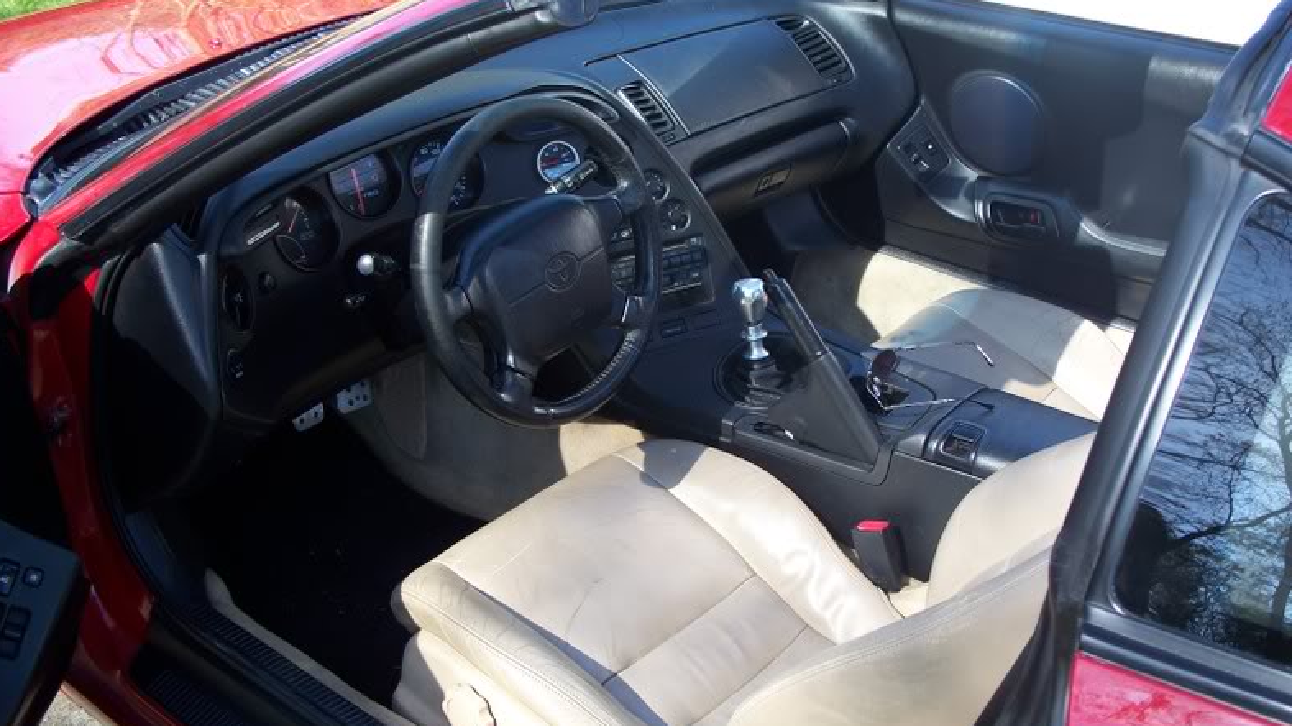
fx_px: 1404
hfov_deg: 49.4
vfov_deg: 29.0
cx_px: 637
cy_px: 401
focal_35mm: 41
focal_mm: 7.8
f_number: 2.8
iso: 64
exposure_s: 1/125
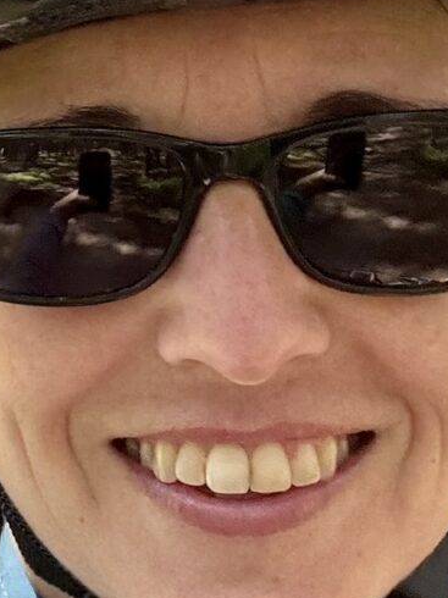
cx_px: -98
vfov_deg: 20.0
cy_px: 283
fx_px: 1693
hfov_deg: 14.6
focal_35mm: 98
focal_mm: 2.69
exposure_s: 1/121
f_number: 1.9
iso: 50
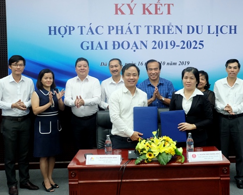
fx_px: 252
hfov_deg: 51.2
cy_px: 95
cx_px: 146
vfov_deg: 42.2
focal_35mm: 35
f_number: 3.8
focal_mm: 20.1
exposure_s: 1/70
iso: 1250
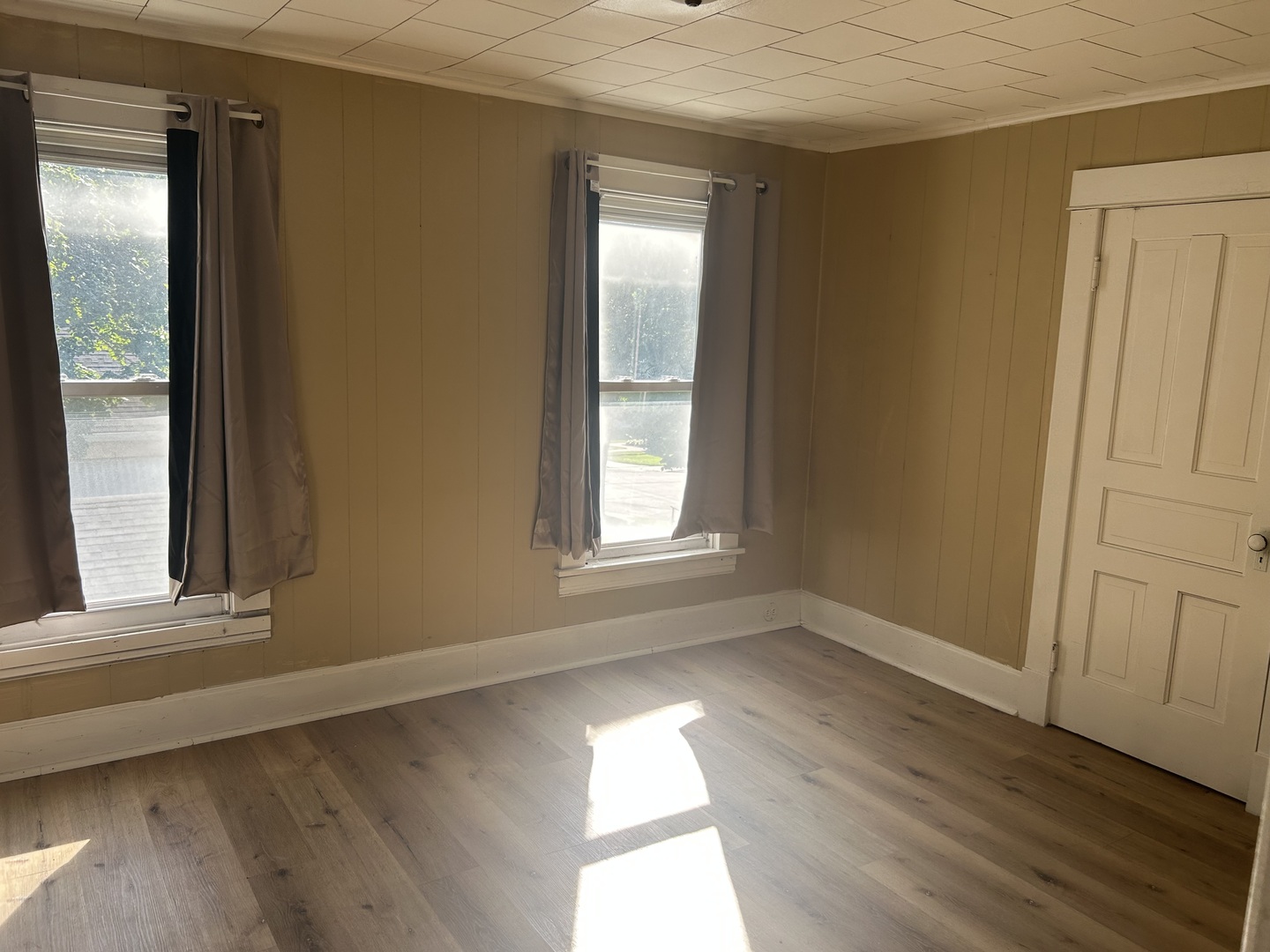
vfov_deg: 53.1
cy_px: 476
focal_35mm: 26
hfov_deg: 67.3
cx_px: 635
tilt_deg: -8.8
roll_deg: -1.0
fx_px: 954
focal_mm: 5.7
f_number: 1.5
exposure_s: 1/300
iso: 50
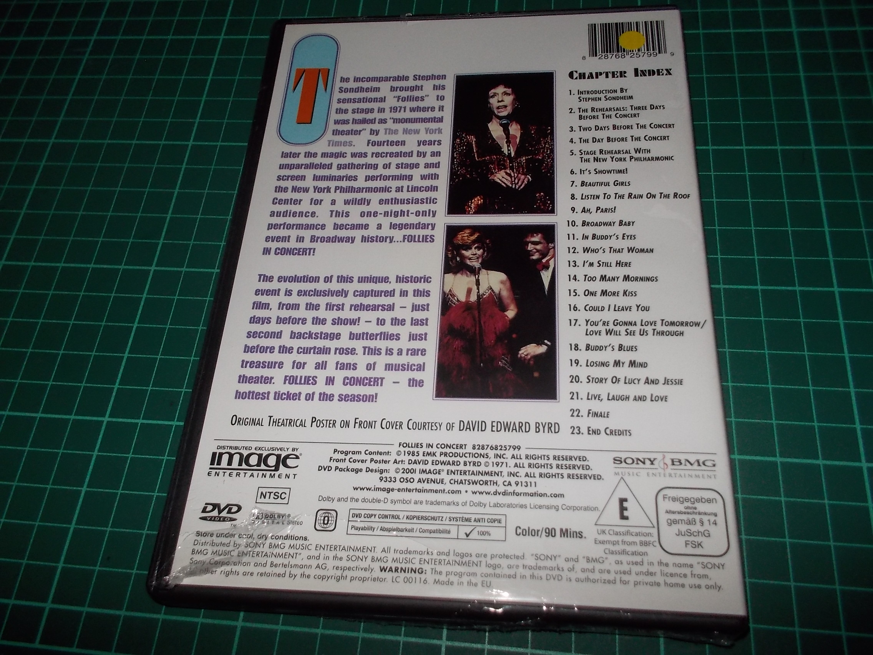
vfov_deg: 48.2
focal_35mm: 29
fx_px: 731
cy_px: 328
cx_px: 436
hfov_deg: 61.7
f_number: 3.3
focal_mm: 4.1
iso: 200
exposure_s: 1/30
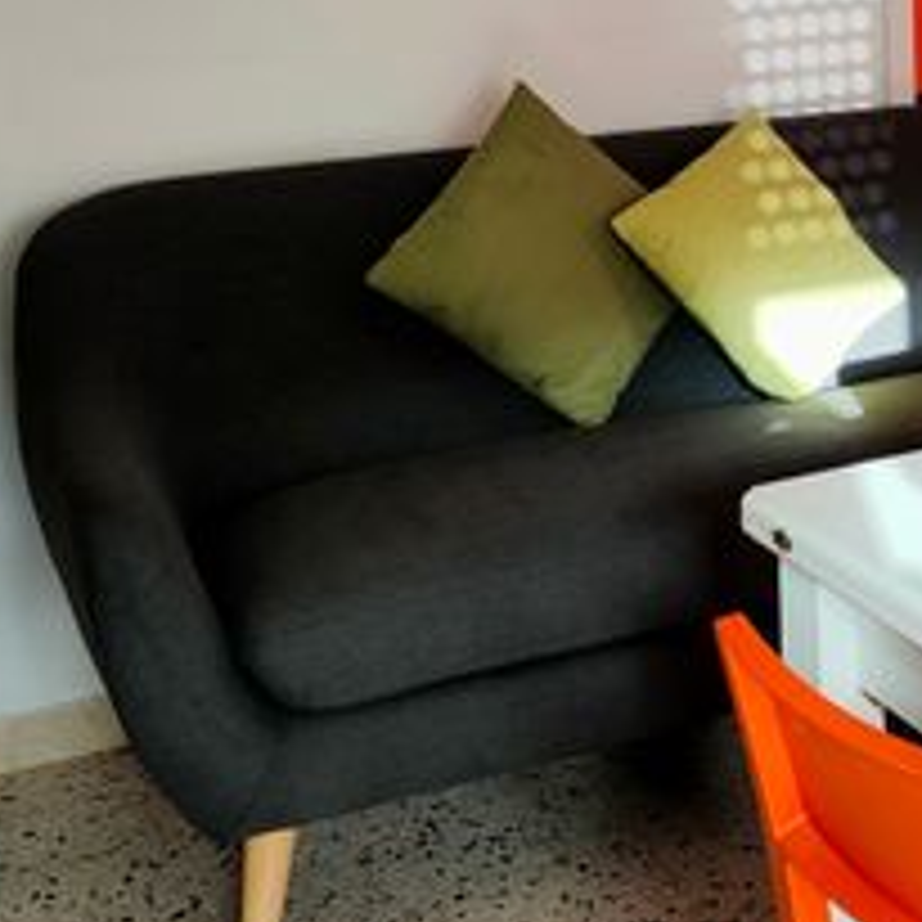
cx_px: 989
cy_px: 130
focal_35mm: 70
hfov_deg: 23.3
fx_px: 2109
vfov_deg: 24.1
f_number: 1.7
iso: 125
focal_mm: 4.77
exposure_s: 1/50
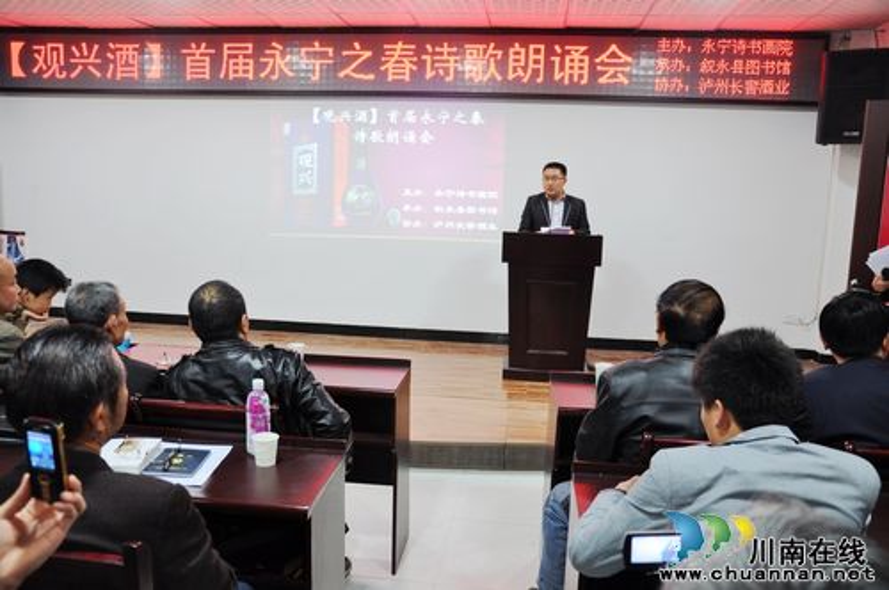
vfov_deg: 41.6
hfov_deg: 59.6
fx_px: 777
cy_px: 295
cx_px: 444
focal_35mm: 32
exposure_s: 1/15
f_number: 4
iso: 640
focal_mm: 21
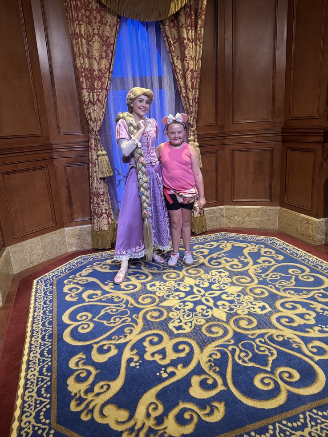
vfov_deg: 69.4
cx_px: 158
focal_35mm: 25
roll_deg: +3.9
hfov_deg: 54.9
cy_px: 219
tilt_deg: -15.2
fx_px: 316
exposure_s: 1/60
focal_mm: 6.76
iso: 500
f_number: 1.78
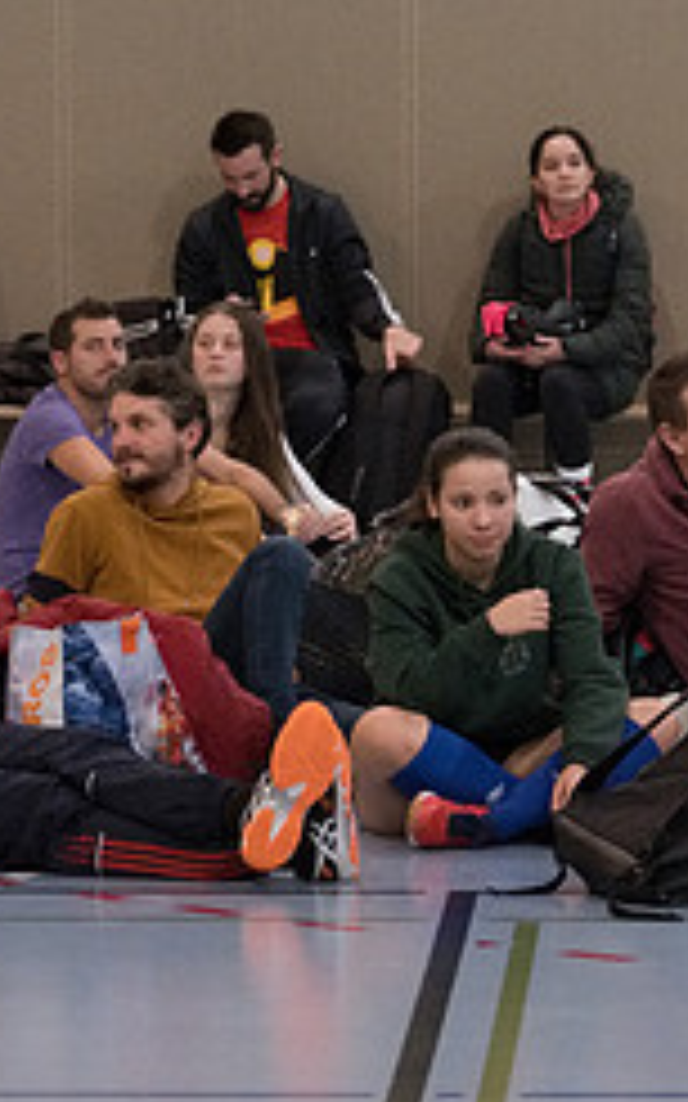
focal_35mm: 257
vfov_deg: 8.2
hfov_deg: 5.1
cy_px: 264
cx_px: 583
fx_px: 7715
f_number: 2.8
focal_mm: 58.7
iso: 4000
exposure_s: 1/250
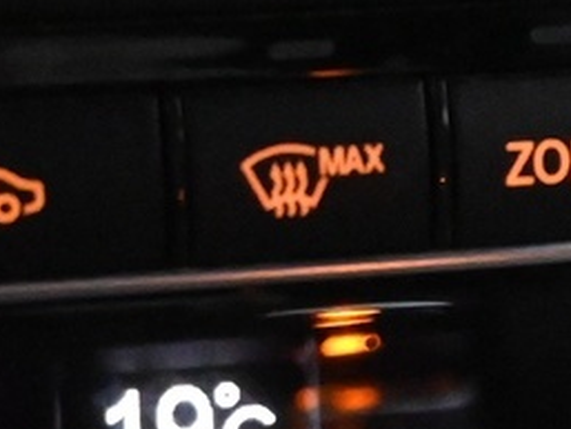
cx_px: 862
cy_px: 204
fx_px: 3970
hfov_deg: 8.1
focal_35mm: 241
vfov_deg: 6.2
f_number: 4.5
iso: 9000
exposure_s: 1/40
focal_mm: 26.5
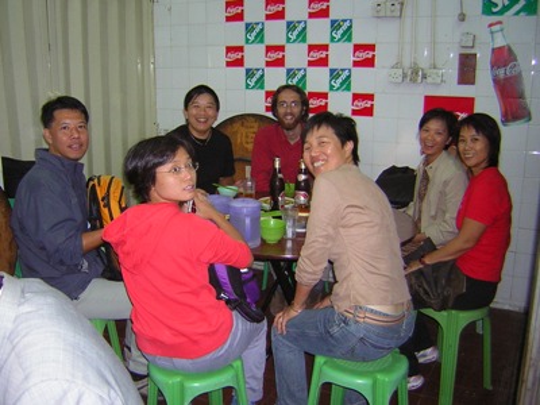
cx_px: 270
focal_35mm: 36
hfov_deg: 51.4
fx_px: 562
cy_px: 202
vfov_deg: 39.7
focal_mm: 4.7
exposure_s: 1/60.1
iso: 100
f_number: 2.6
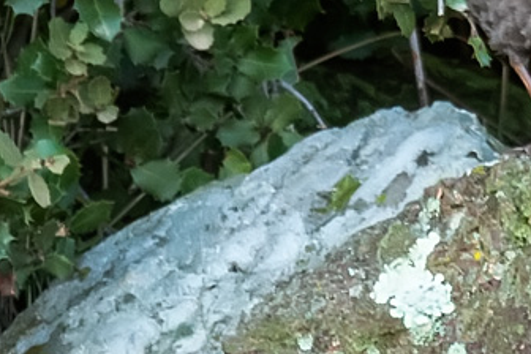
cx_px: 695
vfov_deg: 0.7
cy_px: -104
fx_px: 27684
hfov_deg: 1.1
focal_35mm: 1877
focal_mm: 400
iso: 500
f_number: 7.1
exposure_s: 1/80
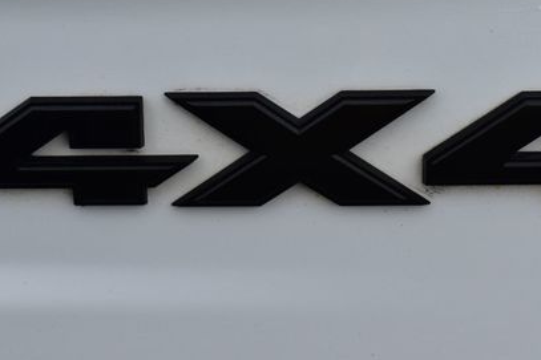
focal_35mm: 99
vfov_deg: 13.8
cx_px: 233
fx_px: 1487
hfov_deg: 20.6
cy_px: 158
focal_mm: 42
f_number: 10
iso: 400
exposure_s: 1/250
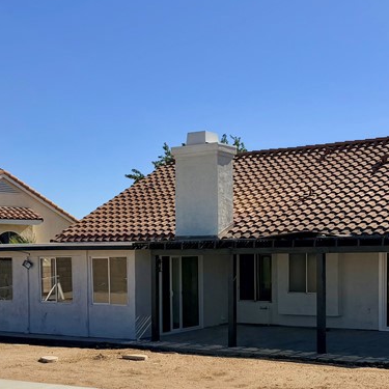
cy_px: 289
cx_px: 229
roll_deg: +1.0
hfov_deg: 29.5
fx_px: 737
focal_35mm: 58
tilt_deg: -1.6
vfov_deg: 29.1
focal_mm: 6.76
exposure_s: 1/14286
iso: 80
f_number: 1.78
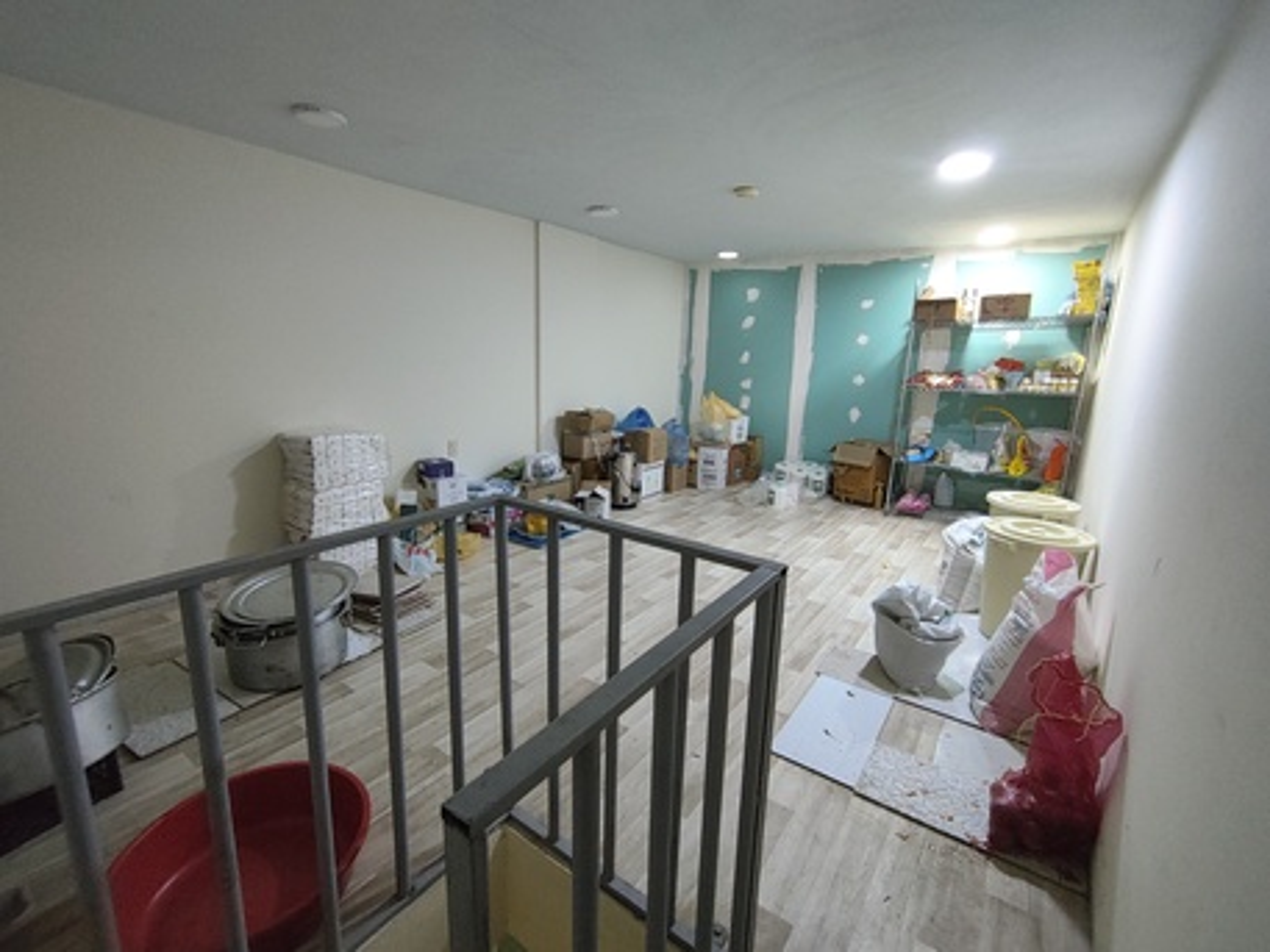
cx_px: 635
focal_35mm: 15
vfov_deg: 81.8
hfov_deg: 98.2
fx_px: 550
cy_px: 476
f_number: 2.2
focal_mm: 1.64
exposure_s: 1/40
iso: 497
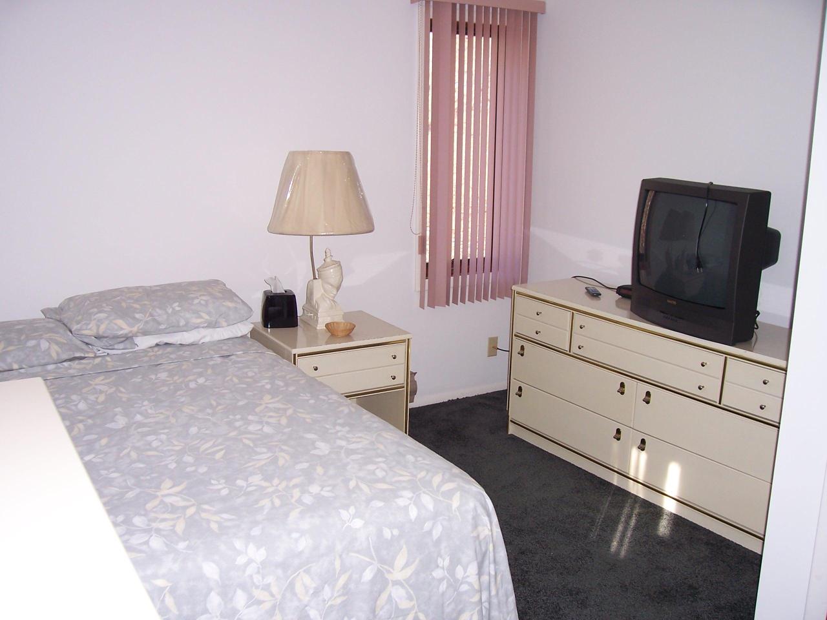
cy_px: 310
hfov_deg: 54.0
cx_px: 414
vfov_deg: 41.8
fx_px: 812
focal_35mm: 34
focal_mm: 5.6
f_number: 2.7
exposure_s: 1/60
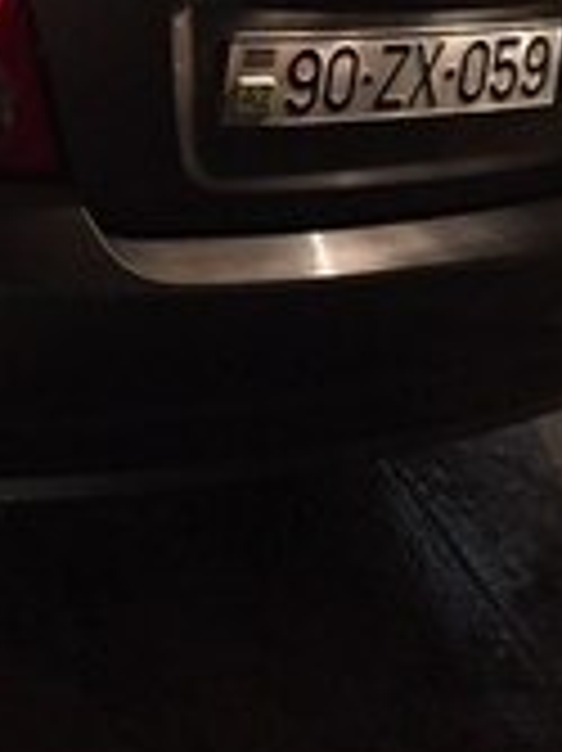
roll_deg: -13.5
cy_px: -81
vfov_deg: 21.6
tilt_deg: -21.4
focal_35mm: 86
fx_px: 1864
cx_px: -63
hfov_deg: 16.6
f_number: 2.2
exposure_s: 1/17
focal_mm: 4.15
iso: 320
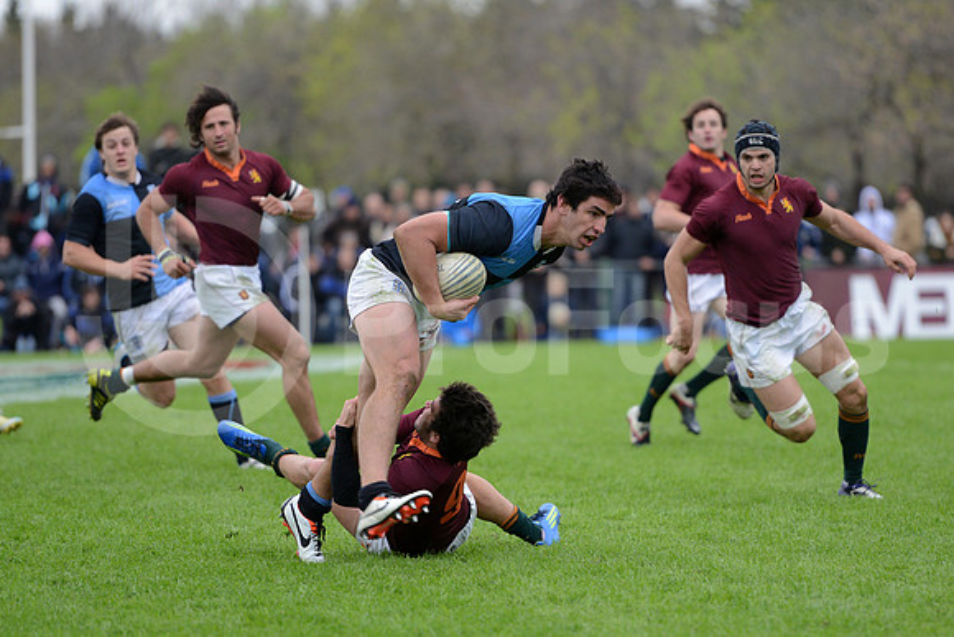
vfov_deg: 7.0
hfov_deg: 10.5
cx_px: 477
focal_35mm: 195
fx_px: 5168
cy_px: 318
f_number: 2.8
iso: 800
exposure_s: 1/500
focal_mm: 195
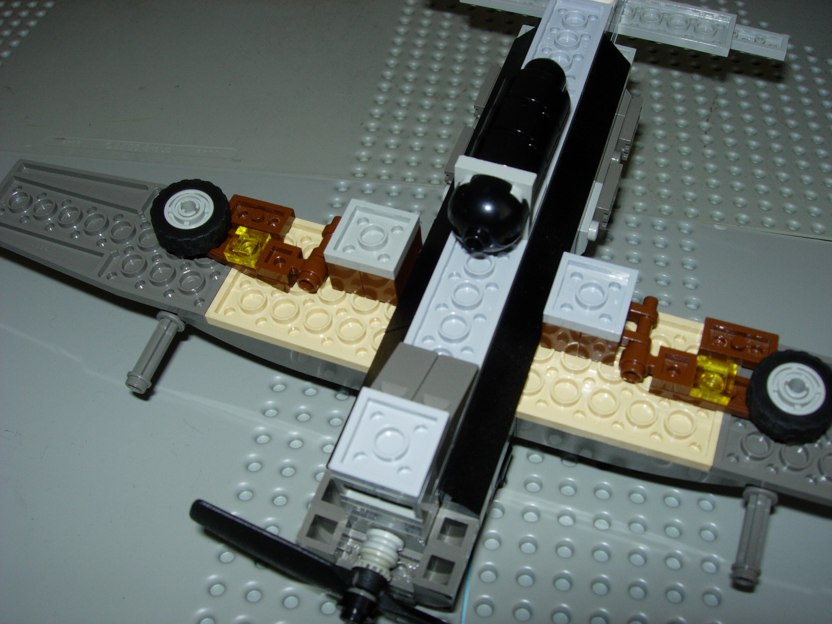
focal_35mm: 38
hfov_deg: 49.0
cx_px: 416
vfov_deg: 37.7
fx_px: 913
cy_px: 312
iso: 79
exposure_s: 1/64
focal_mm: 7.8
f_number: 4.8
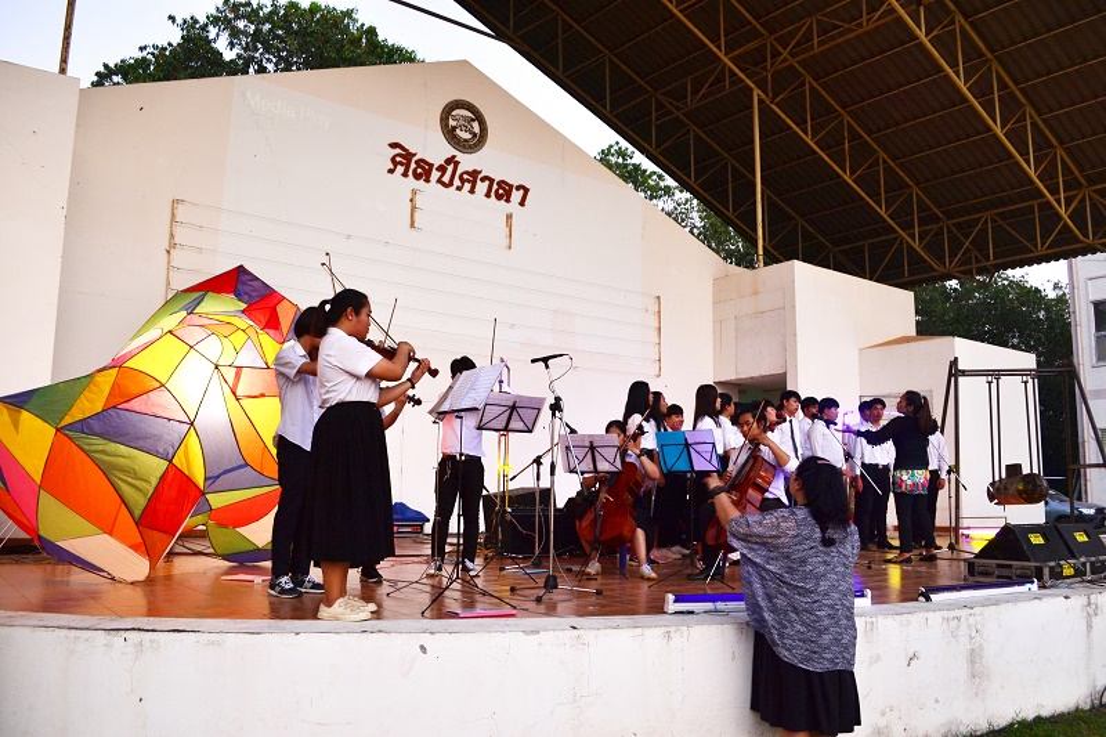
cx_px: 553
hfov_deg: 67.4
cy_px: 368
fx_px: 829
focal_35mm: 27
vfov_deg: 47.9
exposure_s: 1/30
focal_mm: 18
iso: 250
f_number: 5
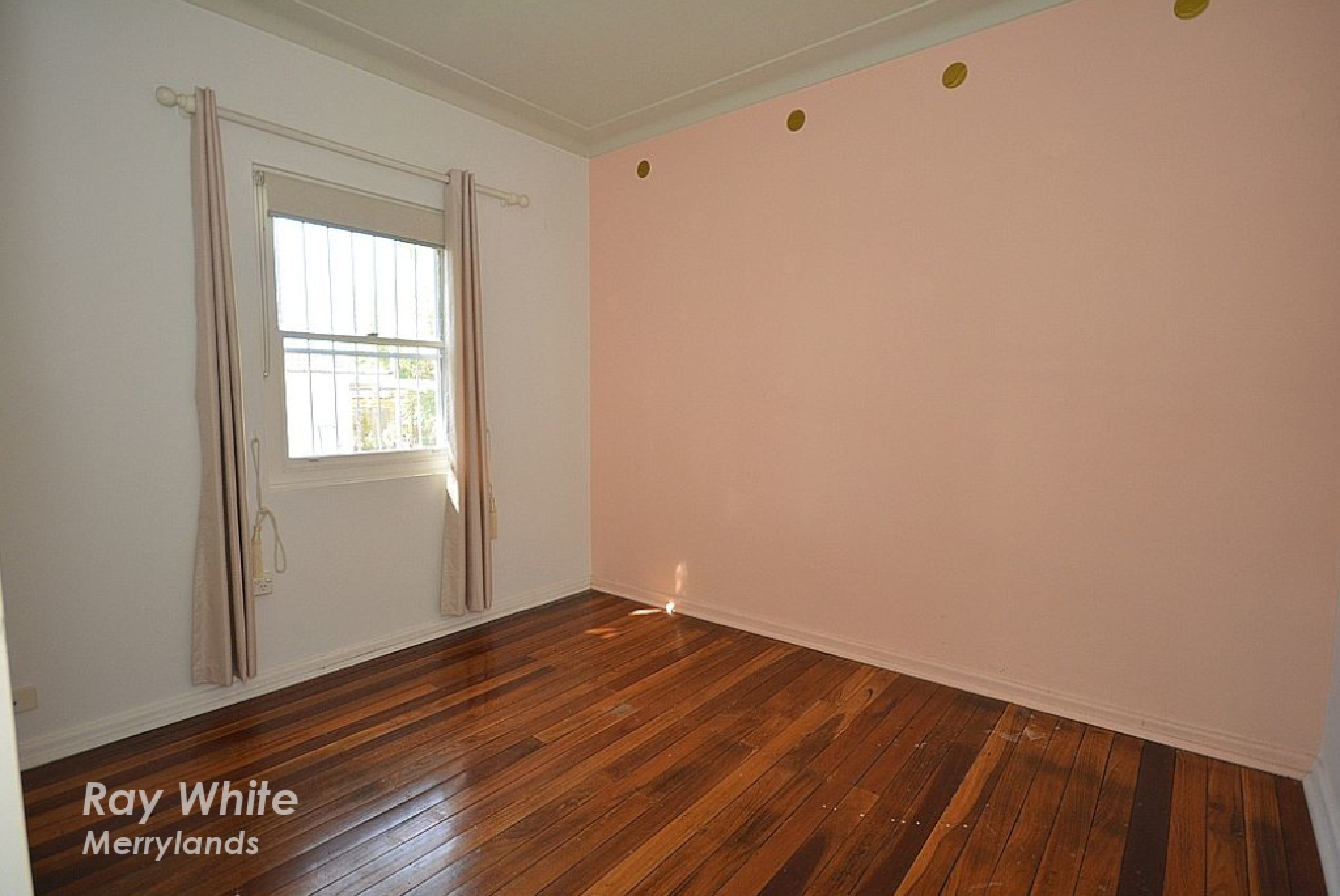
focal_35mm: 15
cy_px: 448
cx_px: 670
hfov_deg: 100.3
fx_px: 559
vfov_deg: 77.5
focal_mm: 10
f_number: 4
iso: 220
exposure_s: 1/60
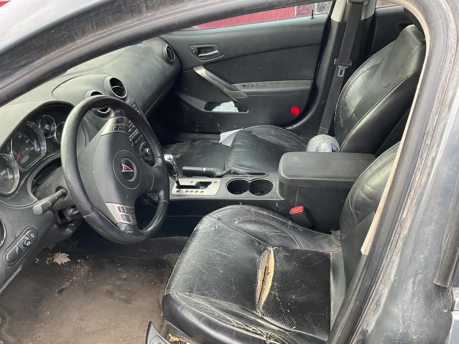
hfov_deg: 61.7
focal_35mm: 29
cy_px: 172
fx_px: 385
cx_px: 230
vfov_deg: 48.2
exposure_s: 1/60
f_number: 1.8
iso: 40
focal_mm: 3
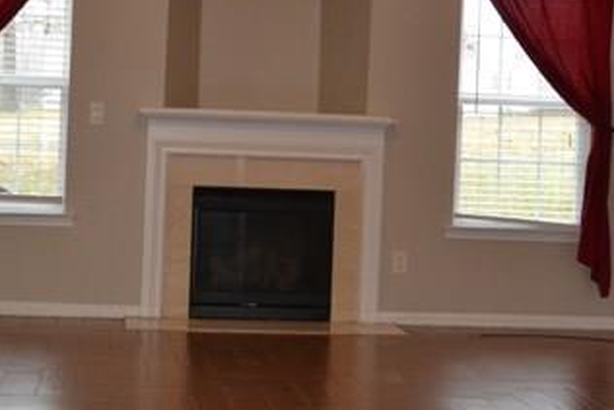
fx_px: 1553
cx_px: 311
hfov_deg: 22.4
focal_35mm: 91
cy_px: 112
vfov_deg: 15.0
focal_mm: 30
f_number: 4.5
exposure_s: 1/60
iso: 1000
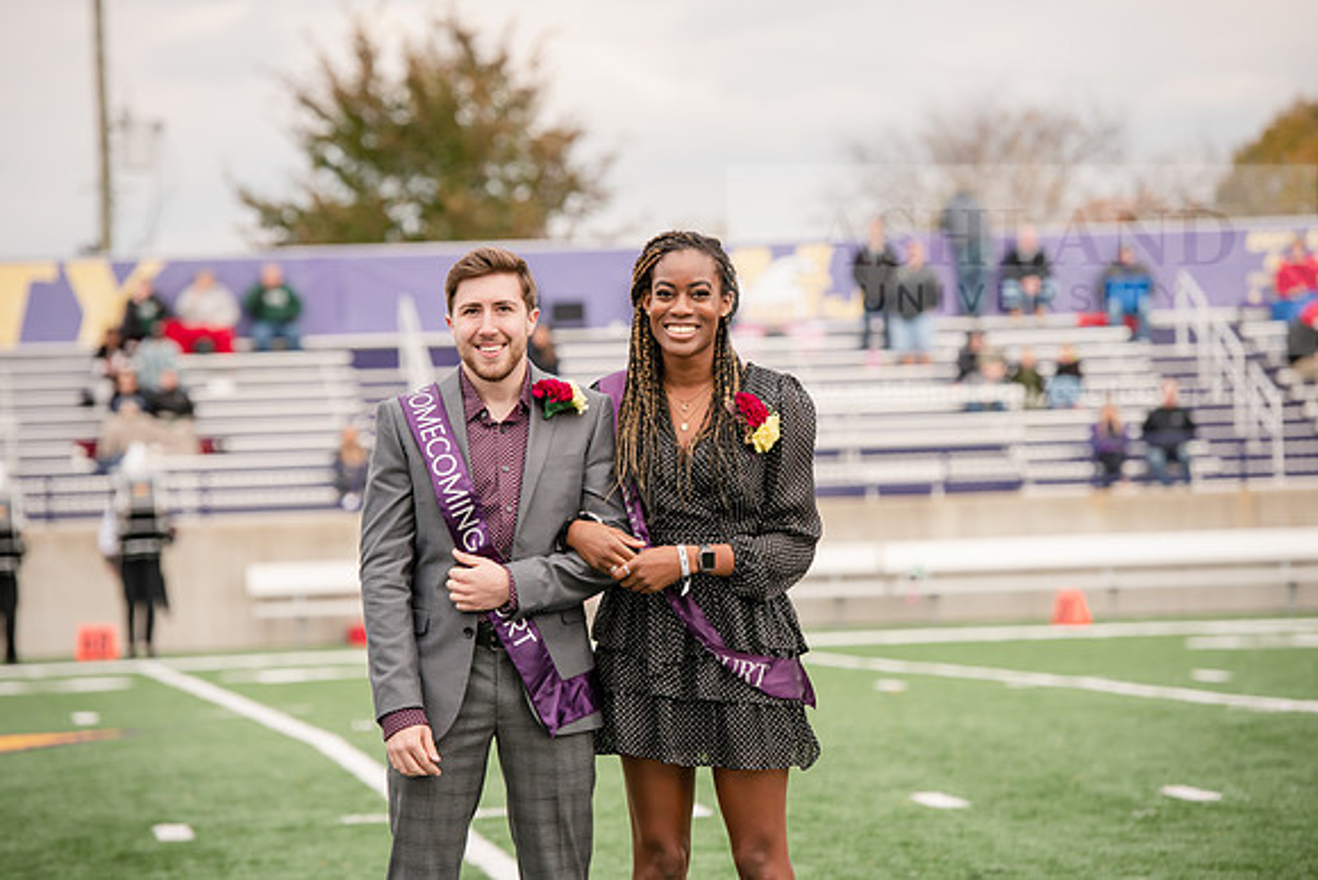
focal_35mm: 170
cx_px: 659
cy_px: 440
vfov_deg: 8.1
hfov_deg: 12.1
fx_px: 6225
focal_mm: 170
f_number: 5
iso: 320
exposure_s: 1/800
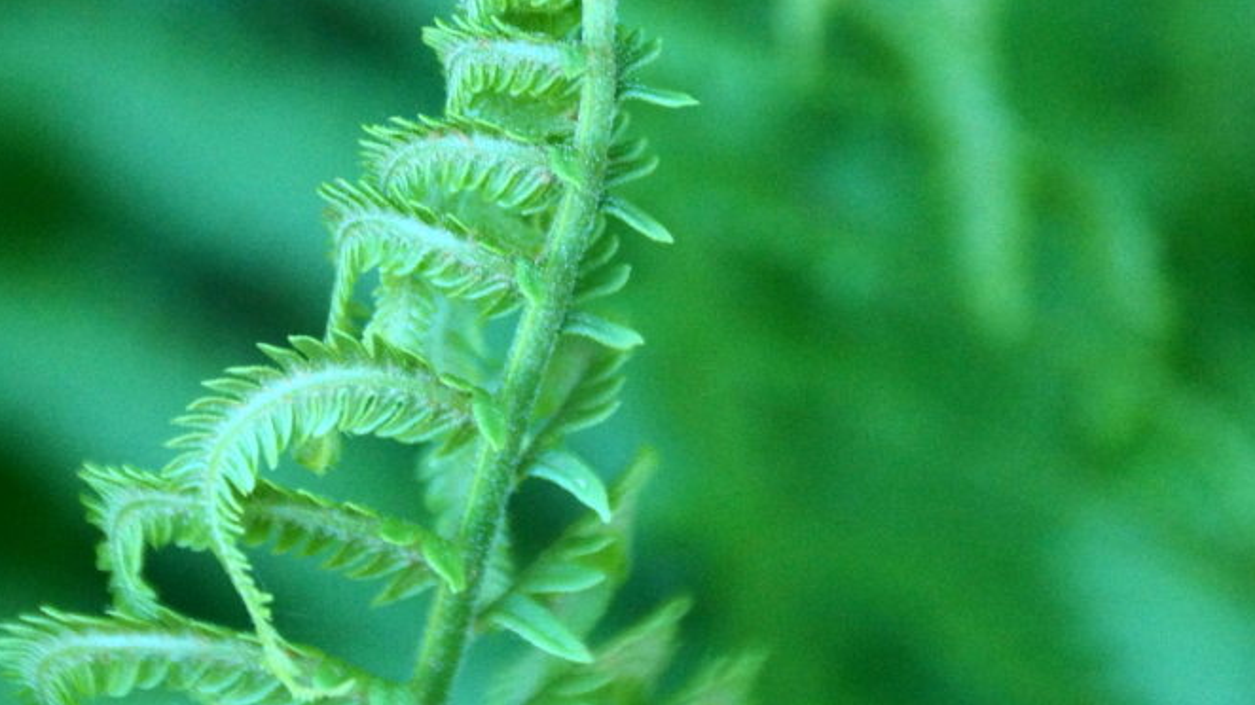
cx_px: 451
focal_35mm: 546
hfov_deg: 4.0
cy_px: 125
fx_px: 18165
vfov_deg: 2.2
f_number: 6.3
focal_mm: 230
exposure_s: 1/100
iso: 1600
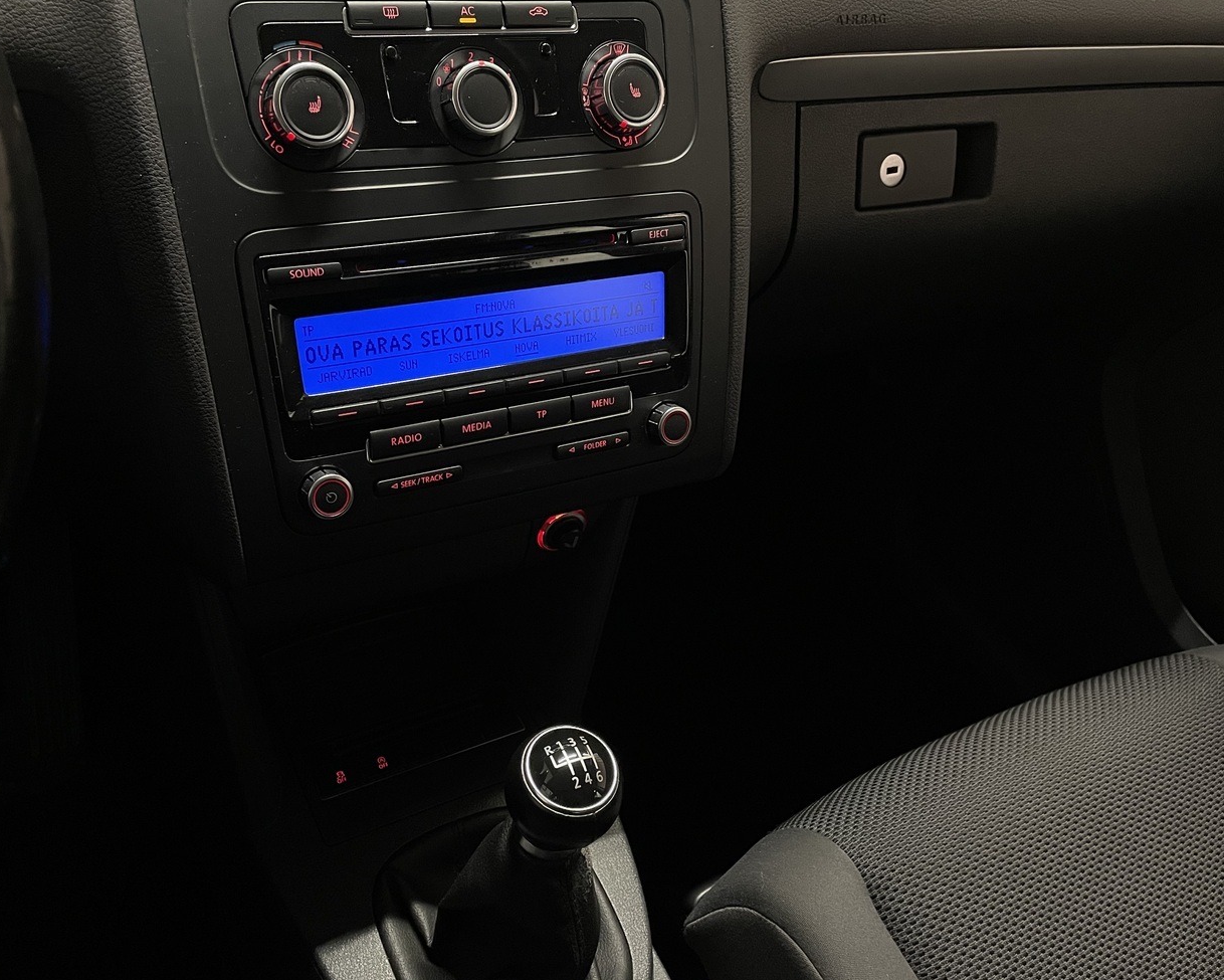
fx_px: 1087
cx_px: 549
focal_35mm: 30
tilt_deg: -41.9
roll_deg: -12.4
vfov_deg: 48.5
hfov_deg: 58.6
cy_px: 492
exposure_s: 1/60
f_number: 1.6
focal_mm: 4.2
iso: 400
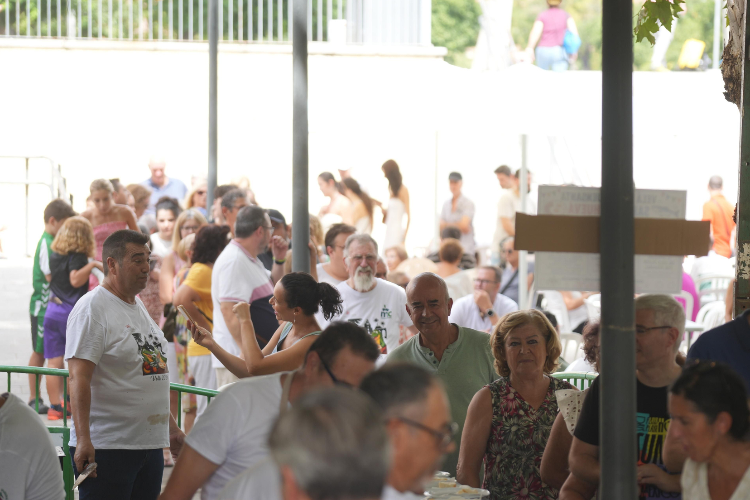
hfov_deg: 12.6
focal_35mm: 163
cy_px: 272
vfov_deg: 8.4
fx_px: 3396
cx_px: 432
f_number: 4
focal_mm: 135
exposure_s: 1/200
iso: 160
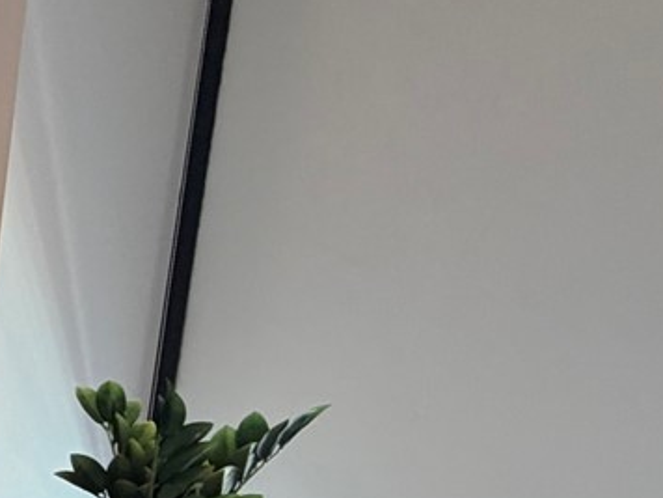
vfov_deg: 22.3
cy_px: 511
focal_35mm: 63
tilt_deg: -6.8
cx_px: -622
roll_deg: -1.5
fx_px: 1207
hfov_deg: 19.5
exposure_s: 1/60
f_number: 2.2
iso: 320
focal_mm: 2.22
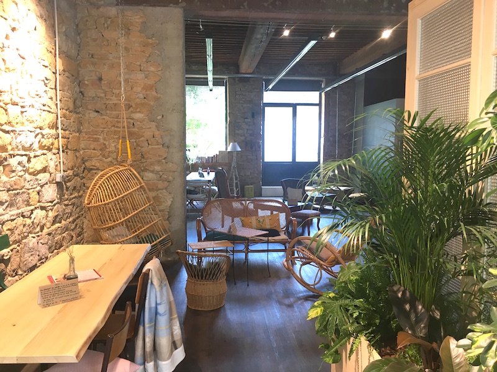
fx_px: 416
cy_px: 186
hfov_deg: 61.7
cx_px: 248
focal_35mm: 29
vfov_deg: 48.2
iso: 100
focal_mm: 4.15
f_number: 2.2
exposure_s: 1/33
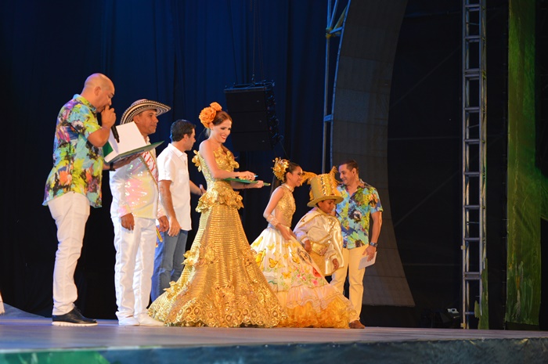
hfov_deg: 26.0
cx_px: 274
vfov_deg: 17.5
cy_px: 182
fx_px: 1186
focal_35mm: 78
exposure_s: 1/60
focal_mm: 52
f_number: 5.6
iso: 720
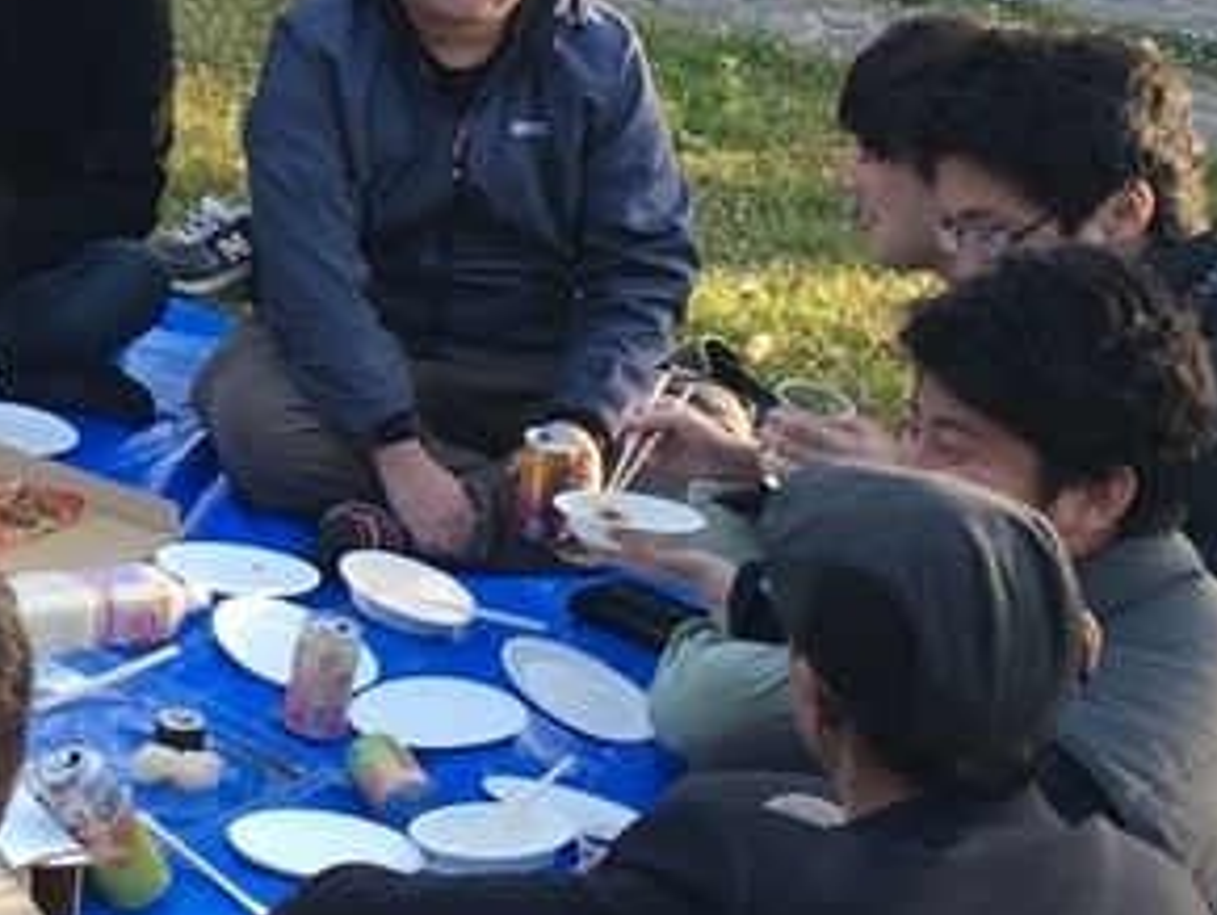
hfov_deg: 15.5
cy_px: -130
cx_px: -453
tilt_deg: -16.7
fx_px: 4222
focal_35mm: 120
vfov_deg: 12.1
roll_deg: -6.1
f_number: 2.2
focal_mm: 4.15
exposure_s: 1/139
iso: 25
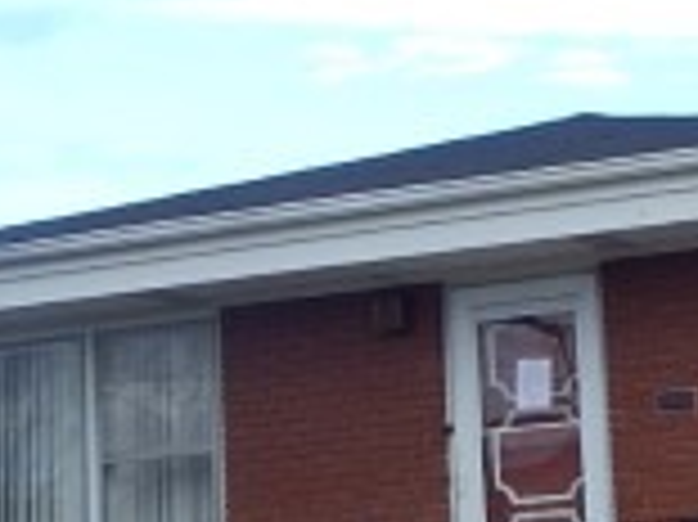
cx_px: 847
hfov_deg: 20.2
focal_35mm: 91
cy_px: 216
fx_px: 1834
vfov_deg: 16.2
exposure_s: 1/320
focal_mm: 4
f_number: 3
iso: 125
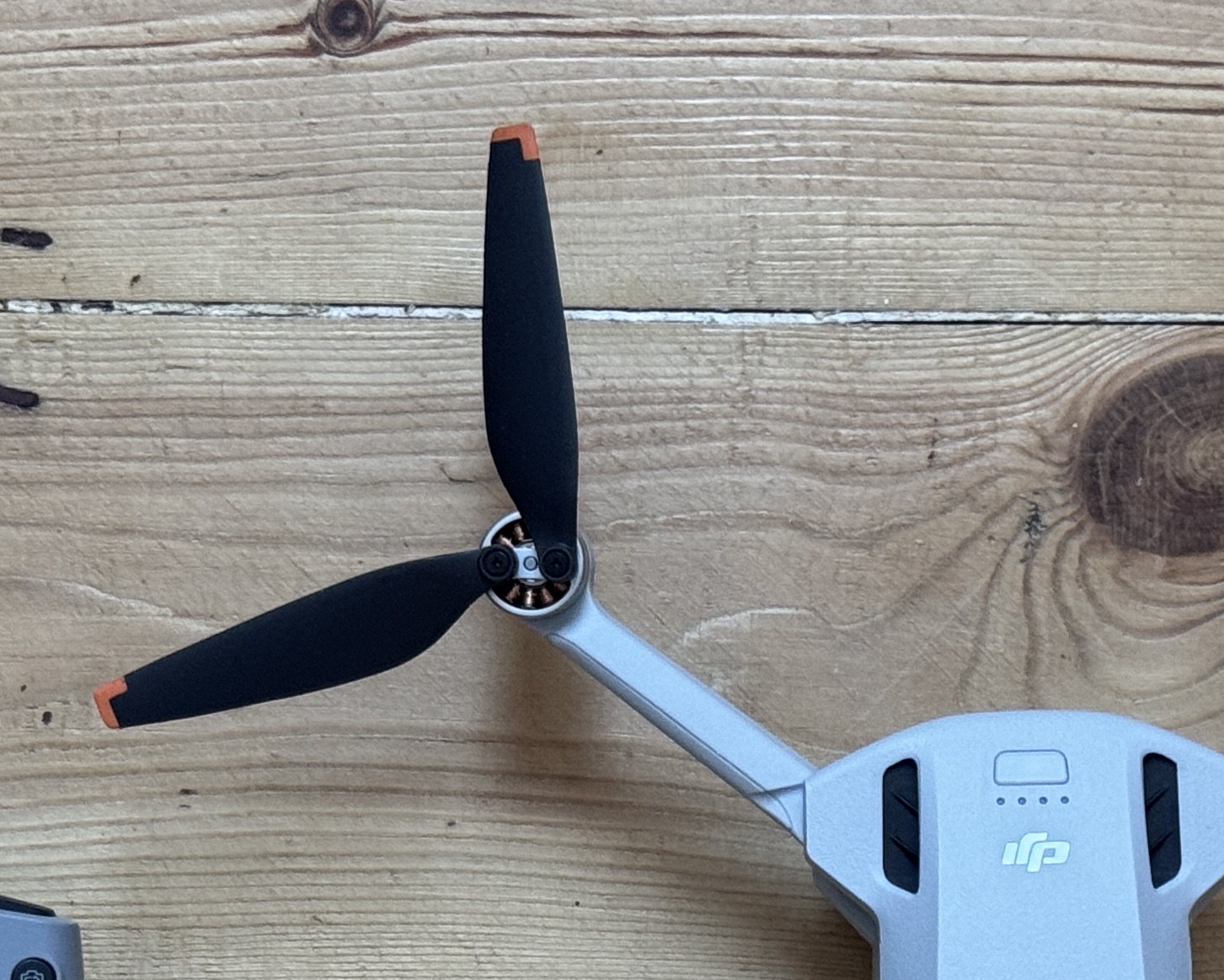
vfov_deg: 11.8
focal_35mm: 130
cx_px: 640
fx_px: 4710
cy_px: 929
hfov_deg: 14.8
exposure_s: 1/48
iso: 250
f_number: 1.78
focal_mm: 6.76
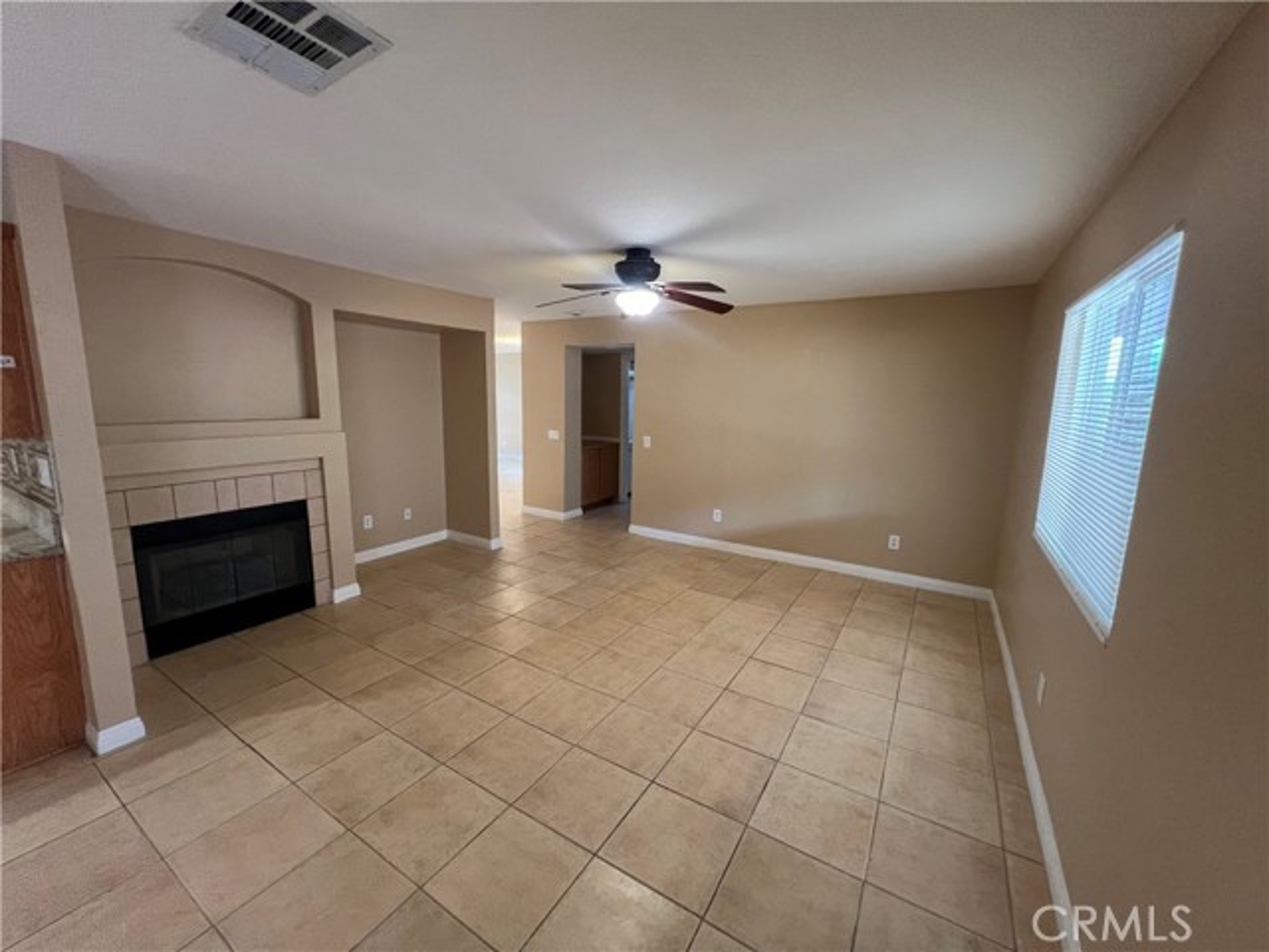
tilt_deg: -9.7
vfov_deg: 89.9
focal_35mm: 13
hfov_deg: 106.2
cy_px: 476
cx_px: 634
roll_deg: -1.0
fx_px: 477
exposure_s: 1/60
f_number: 1.8
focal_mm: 1.57
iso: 250
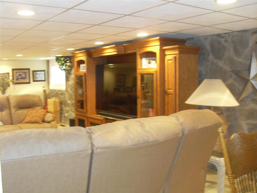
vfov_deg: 38.7
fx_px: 275
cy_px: 96
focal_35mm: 37
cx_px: 128
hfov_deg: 50.1
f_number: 2.8
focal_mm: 6.3
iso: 120
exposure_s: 1/4
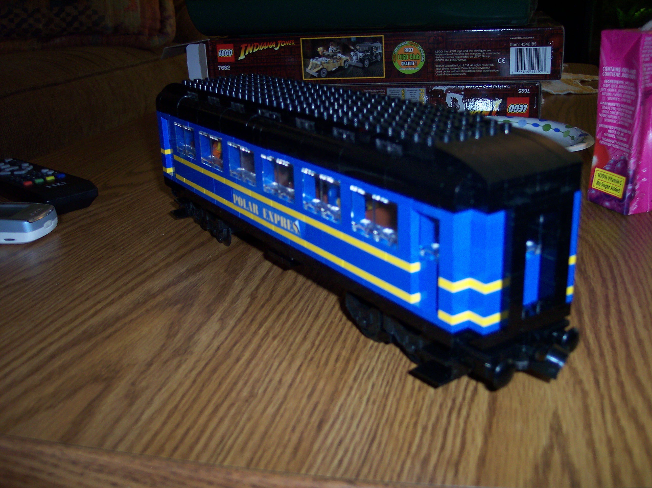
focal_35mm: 38
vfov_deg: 37.7
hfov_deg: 49.0
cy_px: 244
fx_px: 715
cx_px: 326
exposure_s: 1/30
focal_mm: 8
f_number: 2.8
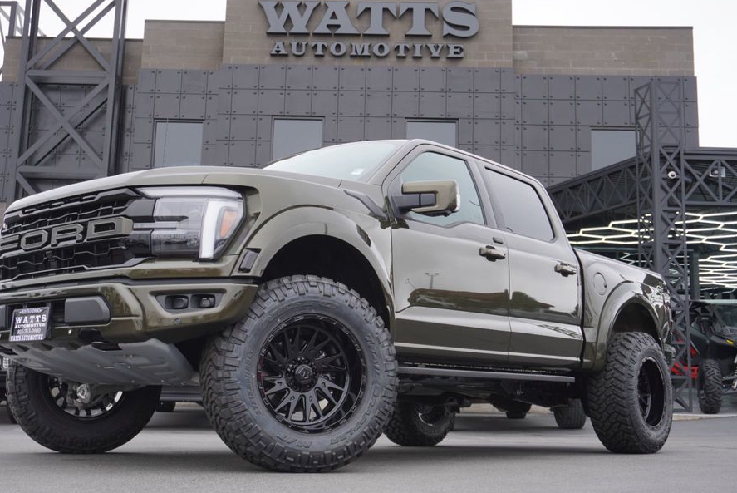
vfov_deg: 29.9
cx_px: 322
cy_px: 235
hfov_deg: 43.5
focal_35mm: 45
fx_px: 922
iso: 100
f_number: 5
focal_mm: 26
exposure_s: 1/80
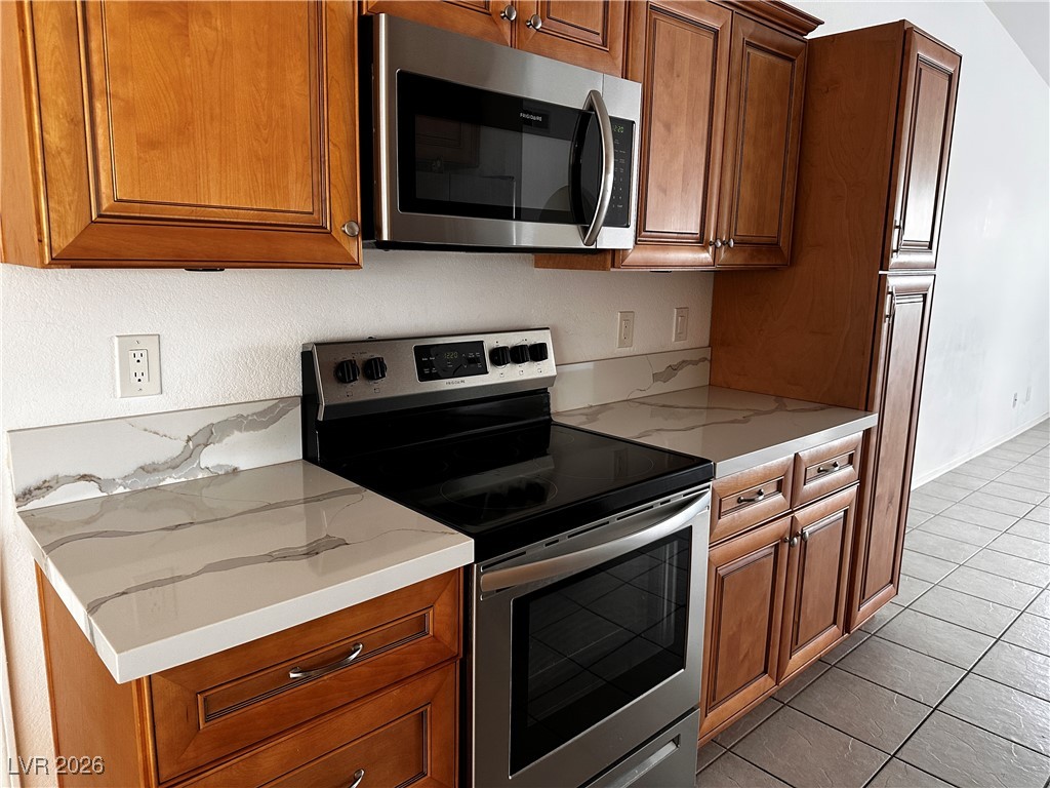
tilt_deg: -10.3
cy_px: 394
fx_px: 728
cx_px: 525
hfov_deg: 71.6
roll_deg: -0.8
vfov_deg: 56.8
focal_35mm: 24
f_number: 1.78
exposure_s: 1/60
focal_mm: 6.86
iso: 200
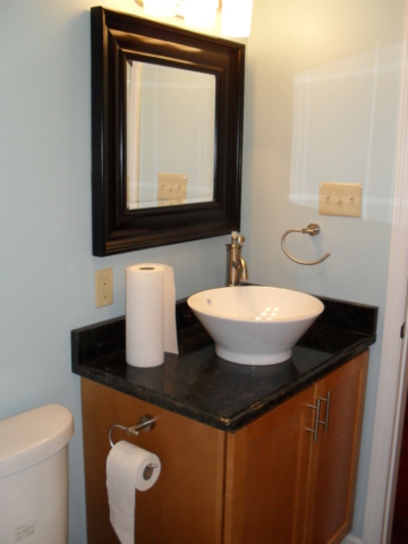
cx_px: 204
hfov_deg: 40.7
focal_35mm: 35
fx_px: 550
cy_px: 272
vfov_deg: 52.6
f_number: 3.2
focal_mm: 6.3
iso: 200
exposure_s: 1/45
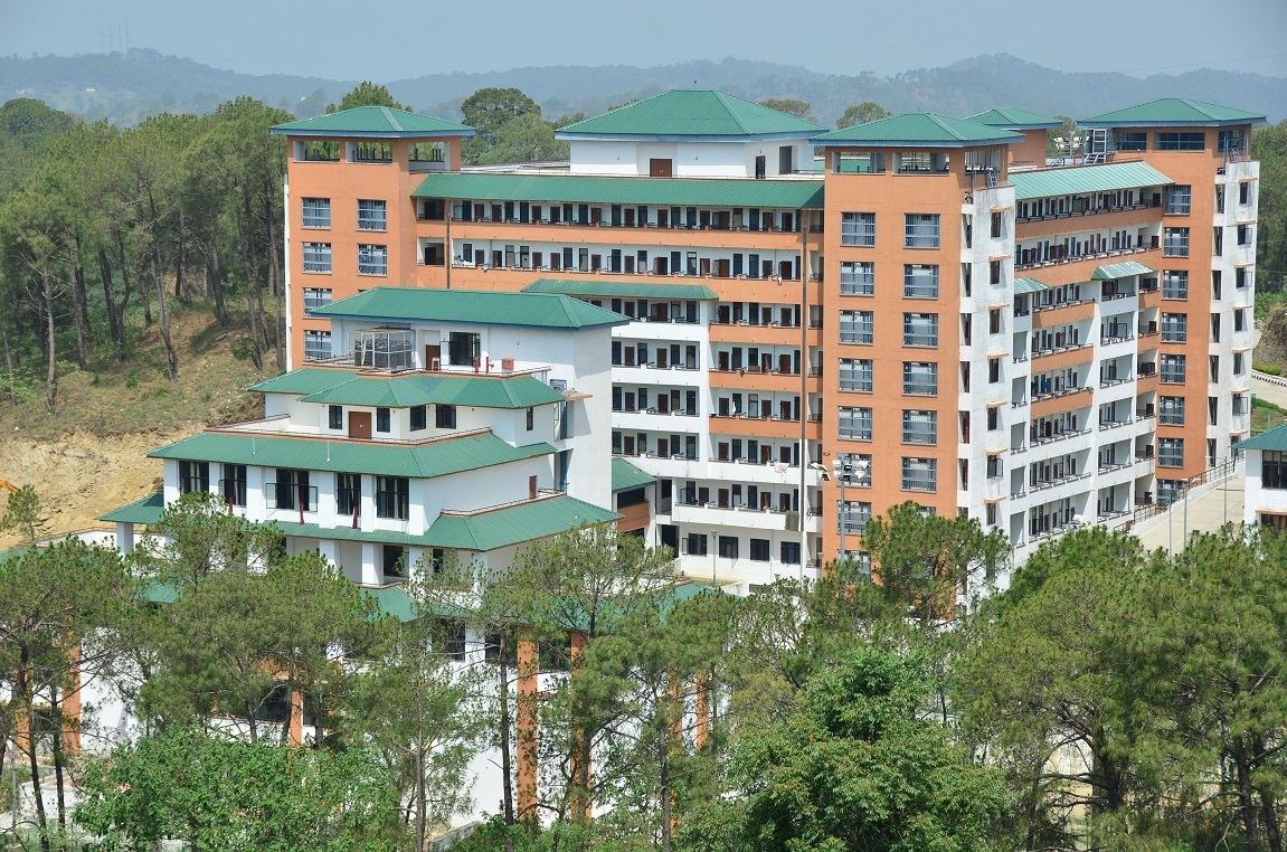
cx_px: 644
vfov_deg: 14.6
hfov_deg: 22.0
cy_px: 426
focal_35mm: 93
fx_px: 3317
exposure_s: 1/1000
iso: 320
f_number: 8
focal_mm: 62
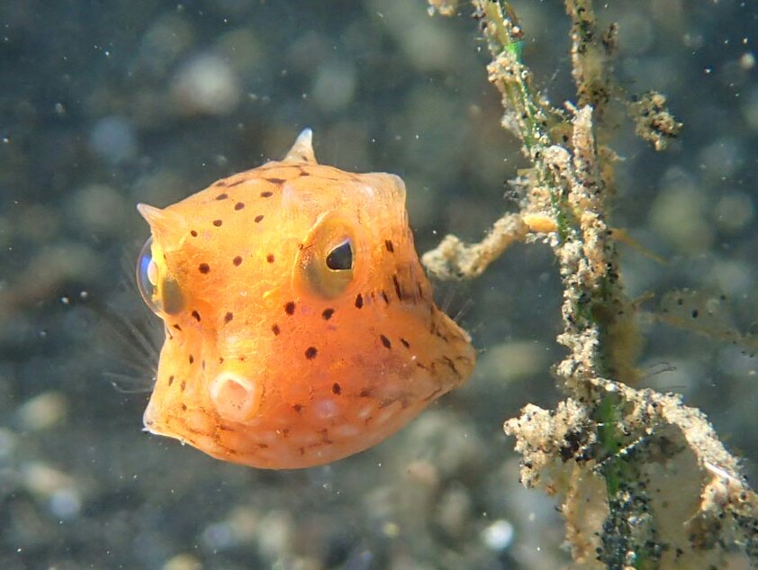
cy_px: 285
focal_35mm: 100
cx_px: 379
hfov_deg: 19.6
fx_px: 2192
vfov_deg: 14.8
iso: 200
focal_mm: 18
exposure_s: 1/200
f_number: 6.3
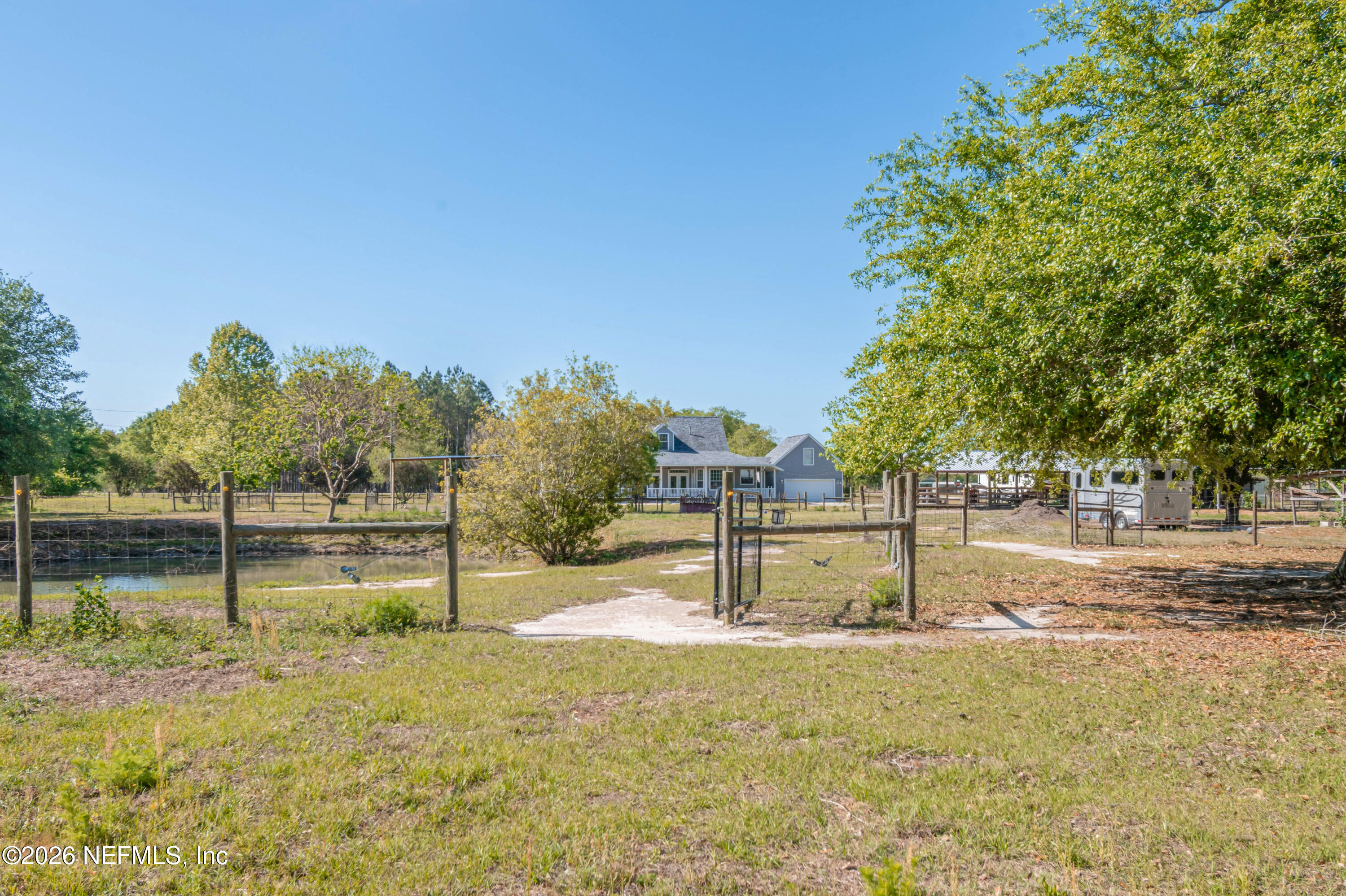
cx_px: 673
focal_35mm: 30
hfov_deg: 61.9
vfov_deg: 43.6
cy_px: 448
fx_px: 1121
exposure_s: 1/160
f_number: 13
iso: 200
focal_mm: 20
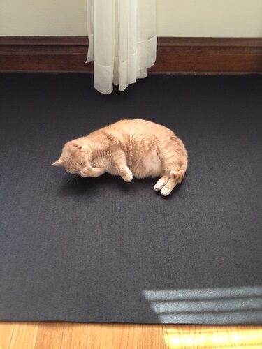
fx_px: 353
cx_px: 131
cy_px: 174
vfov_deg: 52.6
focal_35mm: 35
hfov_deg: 40.7
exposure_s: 1/24
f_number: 2.4
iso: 50
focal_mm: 4.28
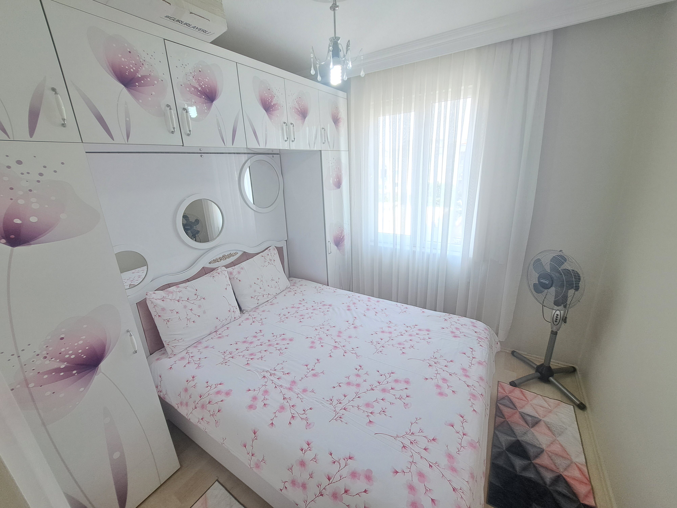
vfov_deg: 89.9
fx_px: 254
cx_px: 338
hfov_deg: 106.2
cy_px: 254
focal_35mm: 13
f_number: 2.2
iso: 64
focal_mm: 1.74
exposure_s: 1/50
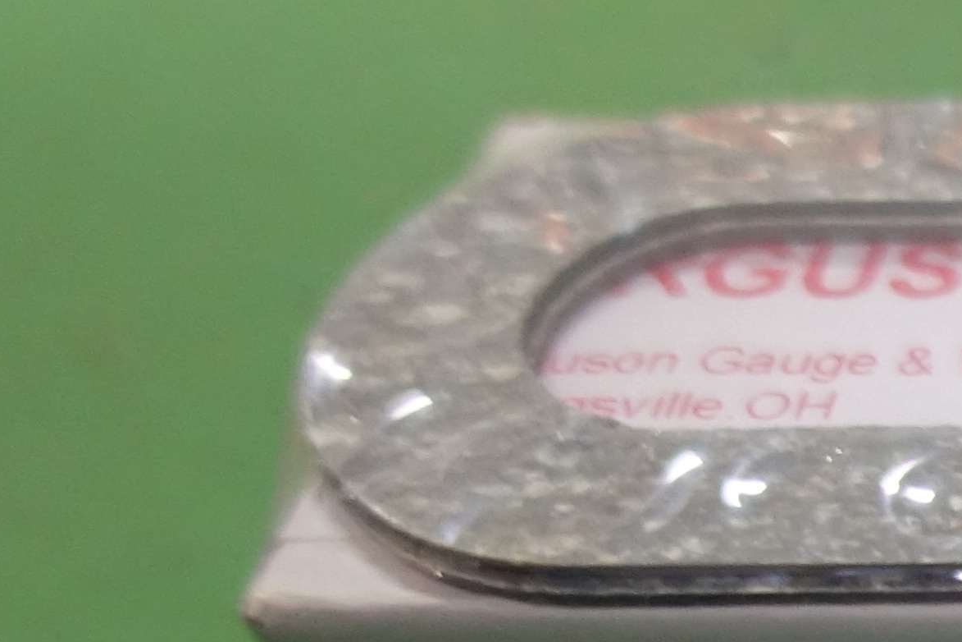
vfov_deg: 11.4
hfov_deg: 14.3
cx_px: 2095
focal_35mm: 112
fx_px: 2993
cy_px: 1129
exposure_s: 1/30
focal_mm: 8.8
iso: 500
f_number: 1.8
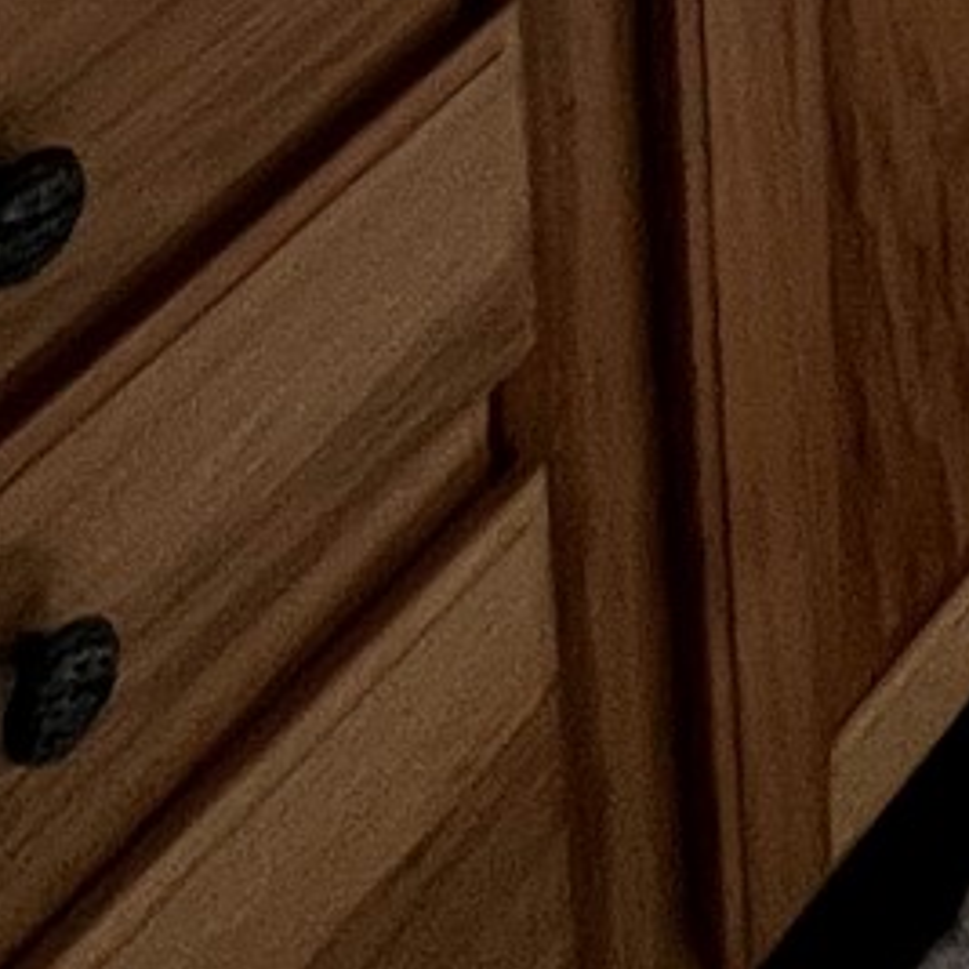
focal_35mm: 88
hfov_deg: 16.7
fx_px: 2787
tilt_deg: -6.8
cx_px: 1698
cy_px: -2395
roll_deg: +0.1
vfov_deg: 9.7
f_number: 1.8
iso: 200
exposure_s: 1/120
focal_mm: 1.57
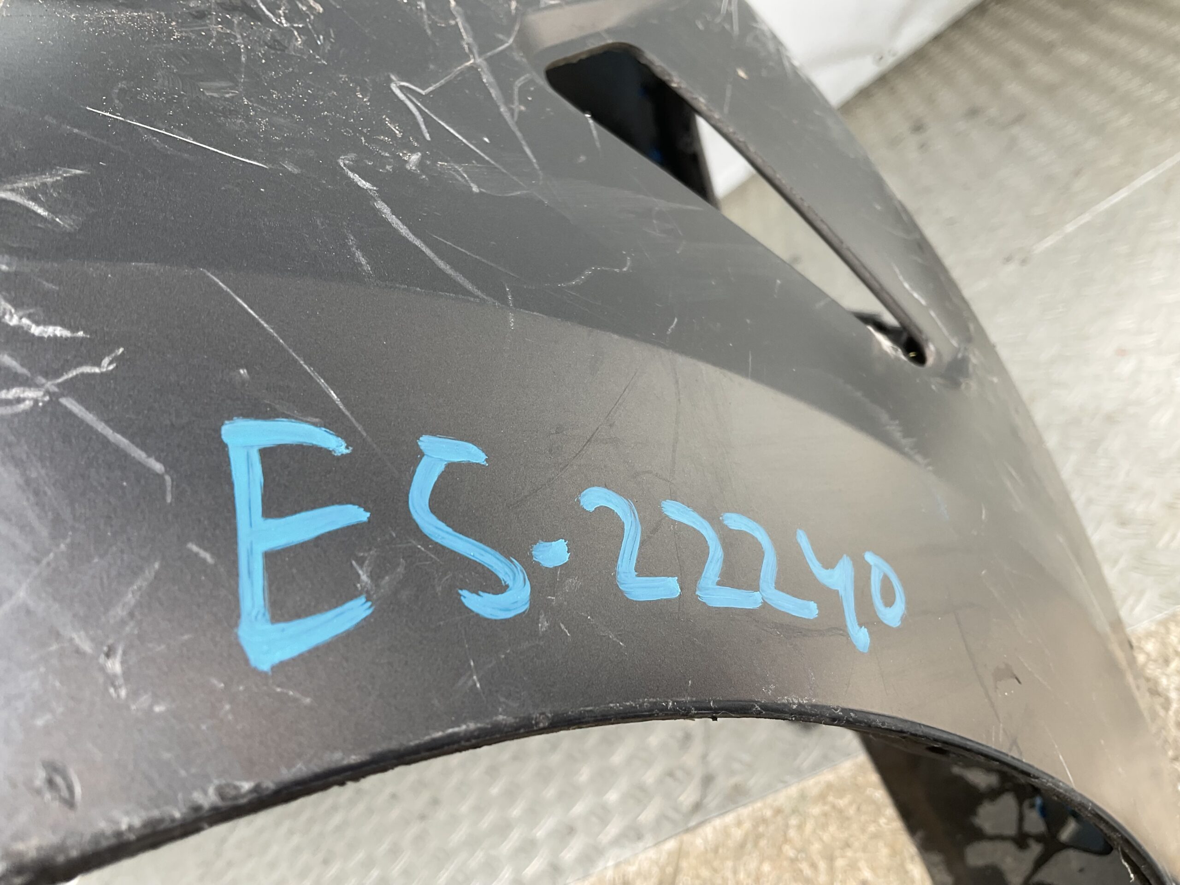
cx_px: 590
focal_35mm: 29
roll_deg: +40.6
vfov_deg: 48.2
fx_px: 989
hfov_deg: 61.7
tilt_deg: -19.6
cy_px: 442
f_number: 1.8
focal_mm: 3
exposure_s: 1/100
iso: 20
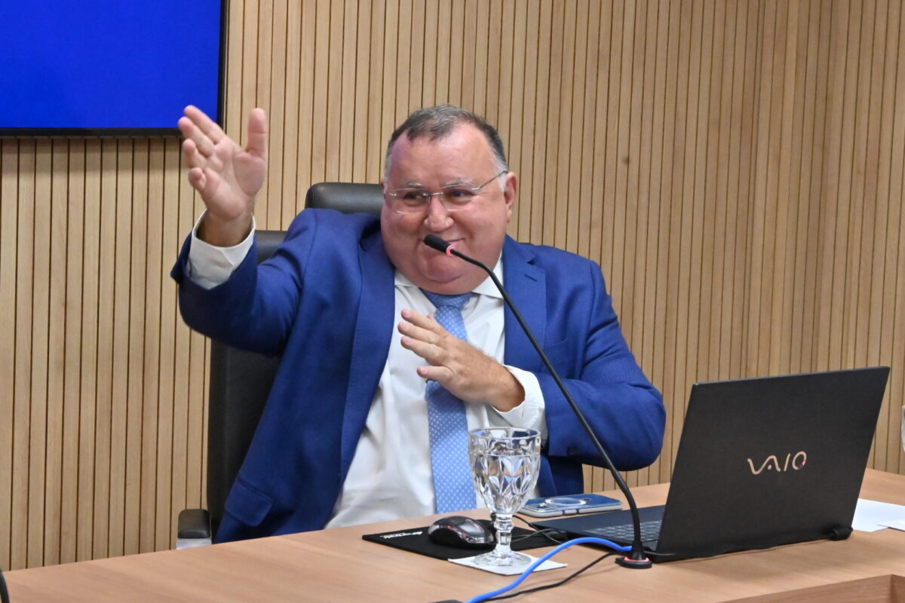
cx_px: 452
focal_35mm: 105
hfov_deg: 19.5
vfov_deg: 13.0
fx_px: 2639
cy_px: 302
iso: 8000
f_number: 13
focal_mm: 70
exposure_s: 1/160
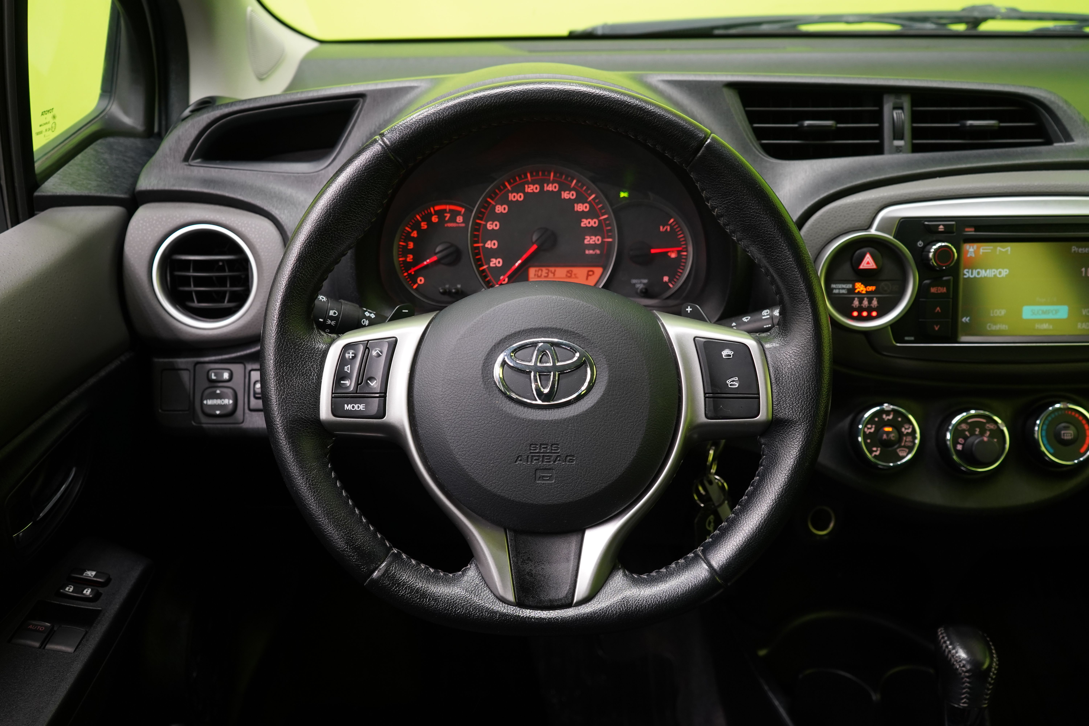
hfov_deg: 61.9
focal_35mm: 30
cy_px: 363
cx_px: 544
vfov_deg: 43.6
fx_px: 907
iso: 1250
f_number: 5
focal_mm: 30
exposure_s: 1/25
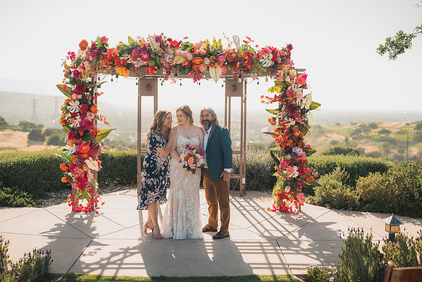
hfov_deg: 39.6
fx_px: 586
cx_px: 211
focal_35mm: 50
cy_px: 141
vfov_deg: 27.0
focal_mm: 50
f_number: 2
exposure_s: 1/1000
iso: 50
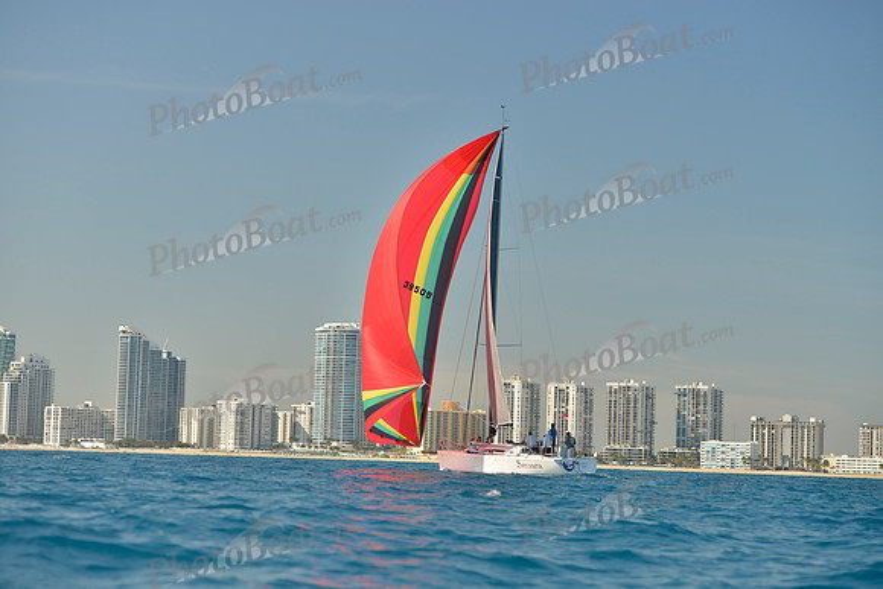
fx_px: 2110
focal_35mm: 86
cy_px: 294
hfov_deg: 23.6
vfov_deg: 15.9
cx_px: 442
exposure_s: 1/640
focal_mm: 86
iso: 200
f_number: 5.6
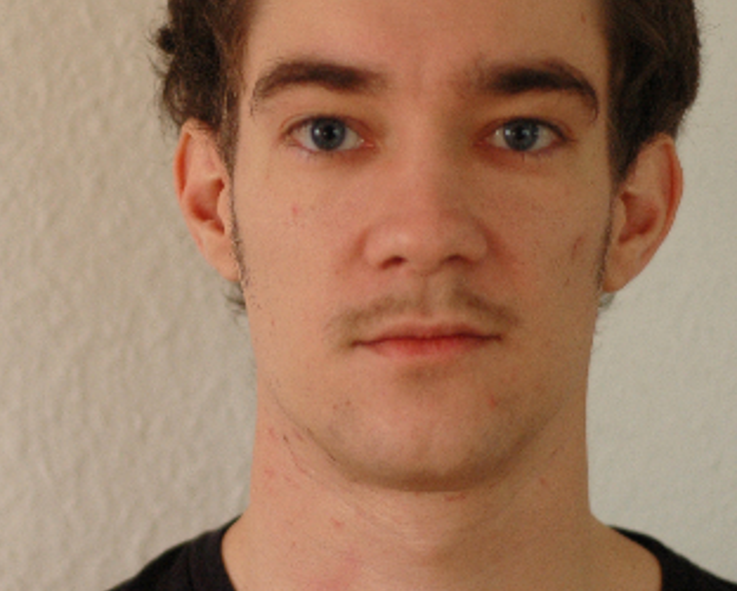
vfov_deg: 10.6
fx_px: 3187
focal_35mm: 146
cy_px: 265
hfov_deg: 13.2
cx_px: 241
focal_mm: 50
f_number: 1.8
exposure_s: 1/160
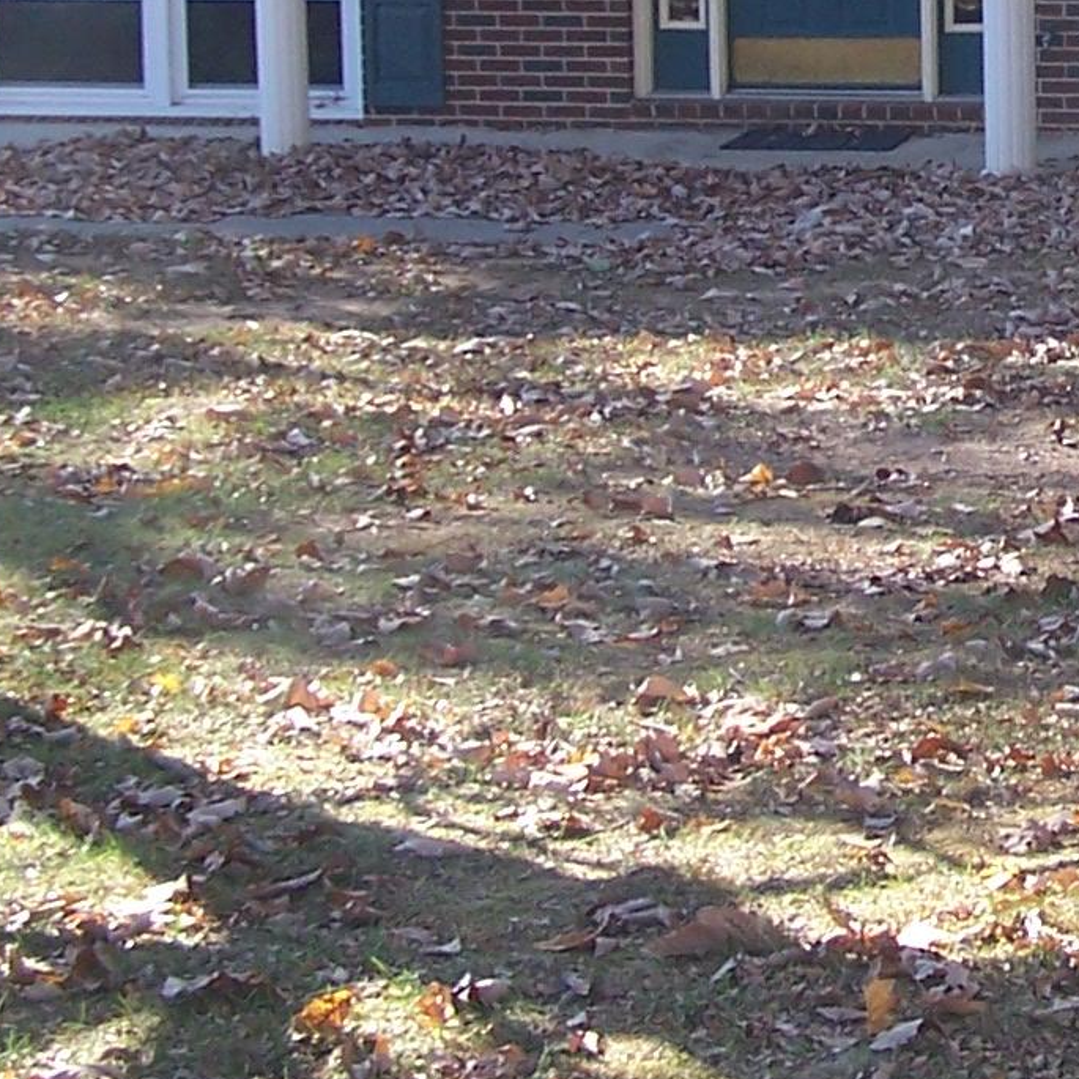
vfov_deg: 15.2
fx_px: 3985
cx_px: 1340
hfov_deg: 14.8
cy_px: 69
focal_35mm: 113
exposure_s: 1/180
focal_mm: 6.3
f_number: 2.8
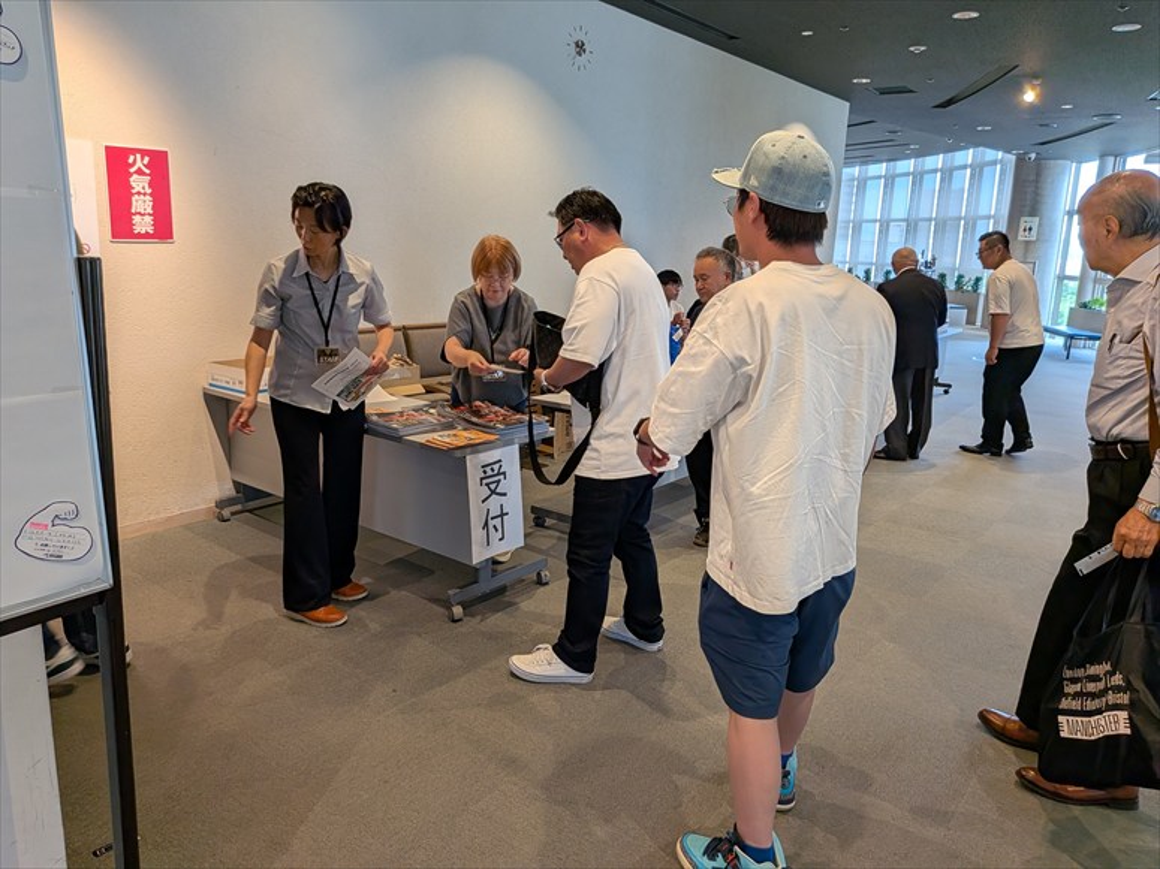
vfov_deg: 56.8
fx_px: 804
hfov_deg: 71.6
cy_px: 434
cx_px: 580
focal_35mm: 24
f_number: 1.7
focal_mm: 4.53
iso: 51
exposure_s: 1/120
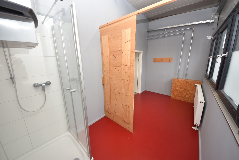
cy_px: 80
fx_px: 80
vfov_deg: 90.0
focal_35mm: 12
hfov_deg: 112.6
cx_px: 120
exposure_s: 1/60
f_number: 5
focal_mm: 8
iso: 200
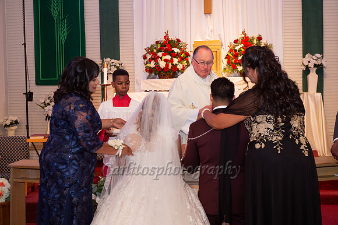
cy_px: 112
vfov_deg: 20.6
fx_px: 619
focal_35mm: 66
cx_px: 169
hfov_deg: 30.5
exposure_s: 1/60
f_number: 4.5
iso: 1250
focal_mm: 66
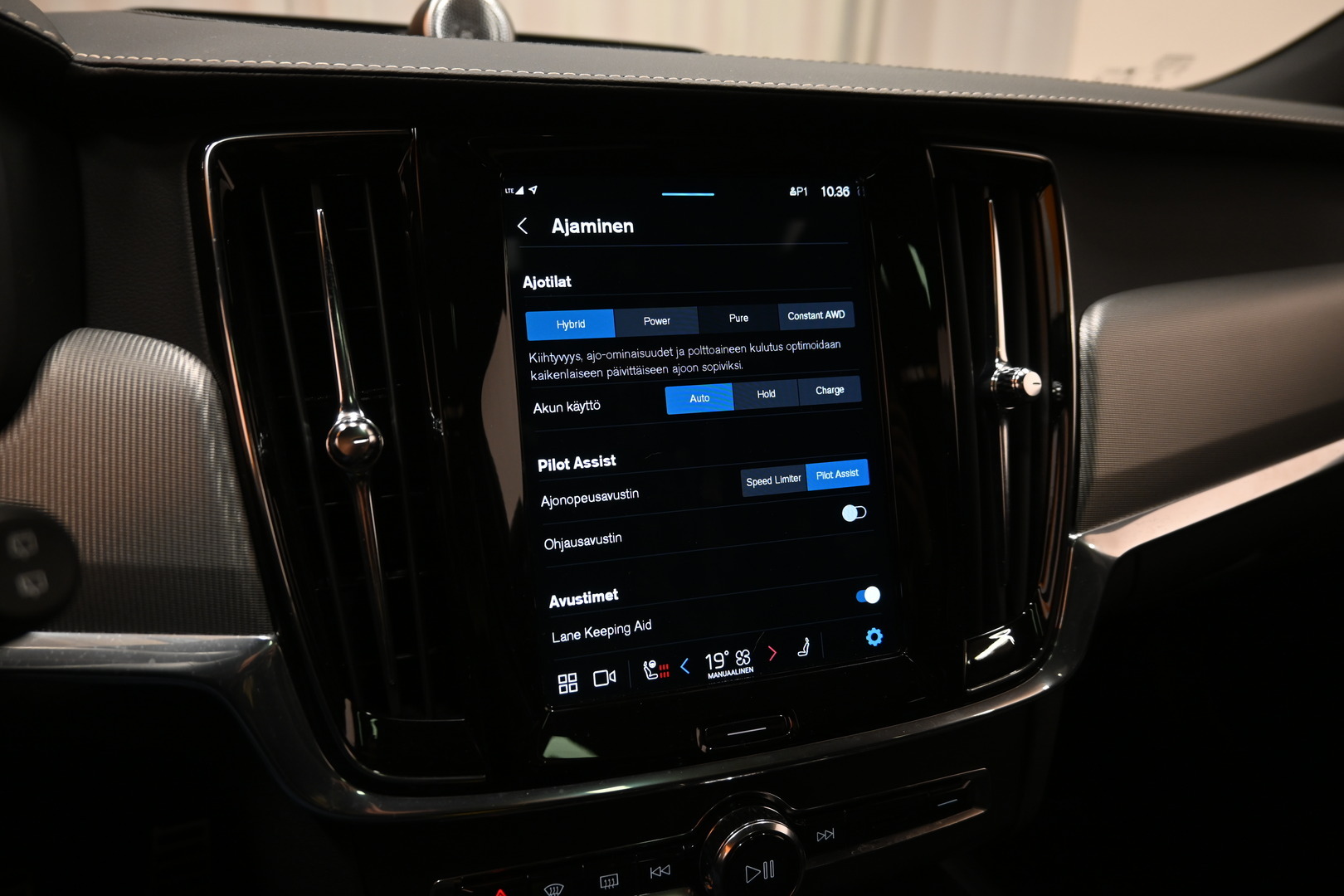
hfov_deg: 73.7
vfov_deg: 53.1
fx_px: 896
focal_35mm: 24
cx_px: 672
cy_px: 448
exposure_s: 1/25
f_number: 3.5
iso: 360
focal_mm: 16
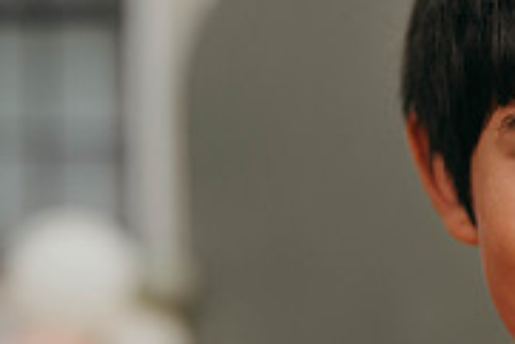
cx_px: 569
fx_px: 1603
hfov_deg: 17.6
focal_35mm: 112
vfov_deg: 12.3
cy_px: 161
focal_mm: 35
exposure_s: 1/2000
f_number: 1.8
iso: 50
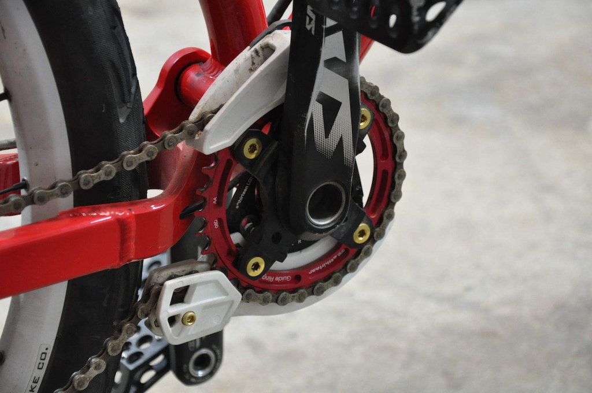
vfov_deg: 11.4
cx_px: 296
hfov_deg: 17.1
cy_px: 196
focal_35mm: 120
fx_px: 1971
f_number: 5.3
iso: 1600
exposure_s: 1/25
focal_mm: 80
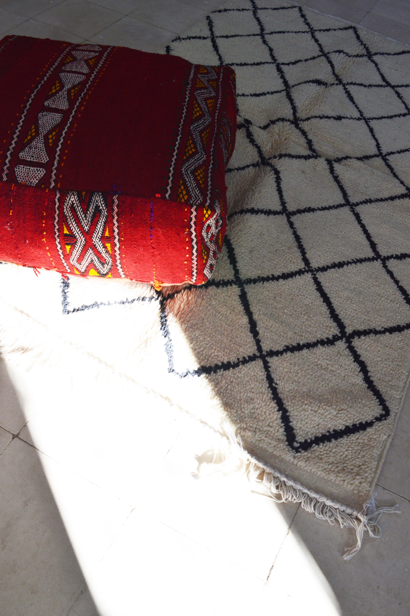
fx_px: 513
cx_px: 205
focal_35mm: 30
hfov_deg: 43.5
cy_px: 308
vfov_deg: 62.0
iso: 400
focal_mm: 20
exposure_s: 1/80
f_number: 9
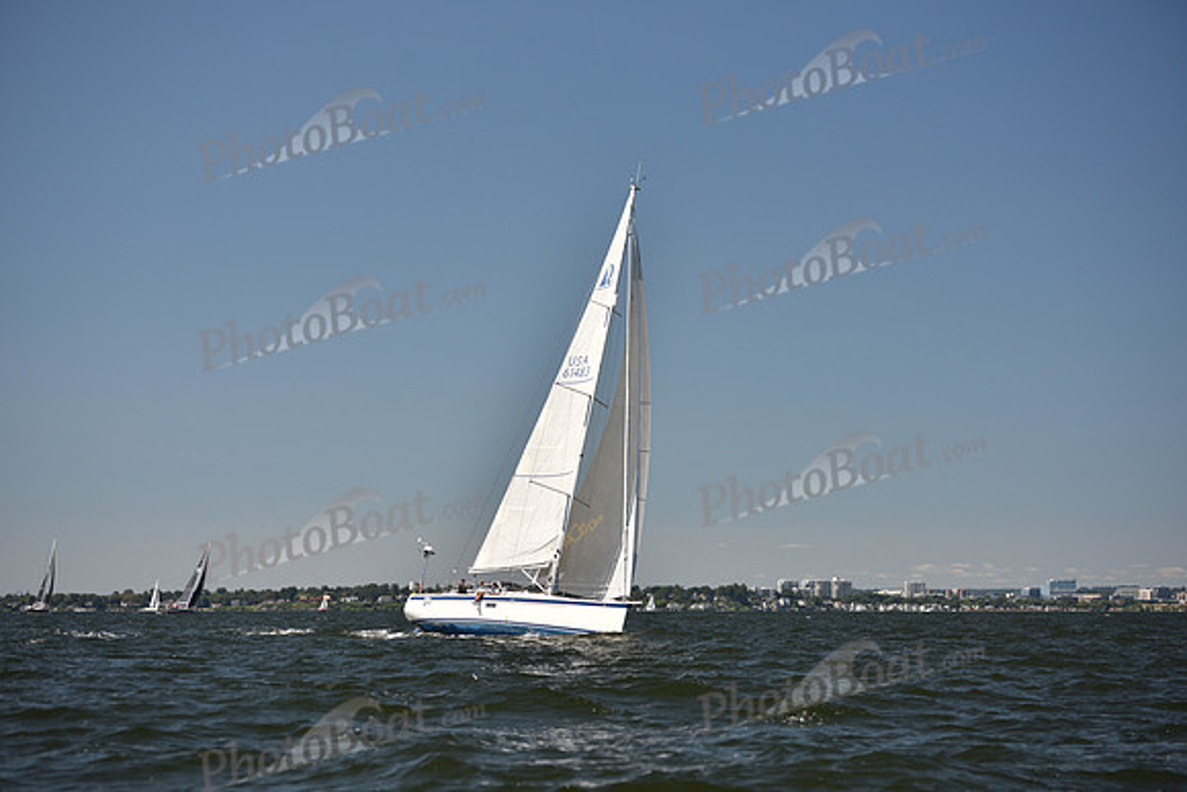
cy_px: 396
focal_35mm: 85
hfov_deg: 23.9
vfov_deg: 16.1
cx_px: 594
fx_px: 2803
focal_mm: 85
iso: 250
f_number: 3.5
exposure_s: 1/1600
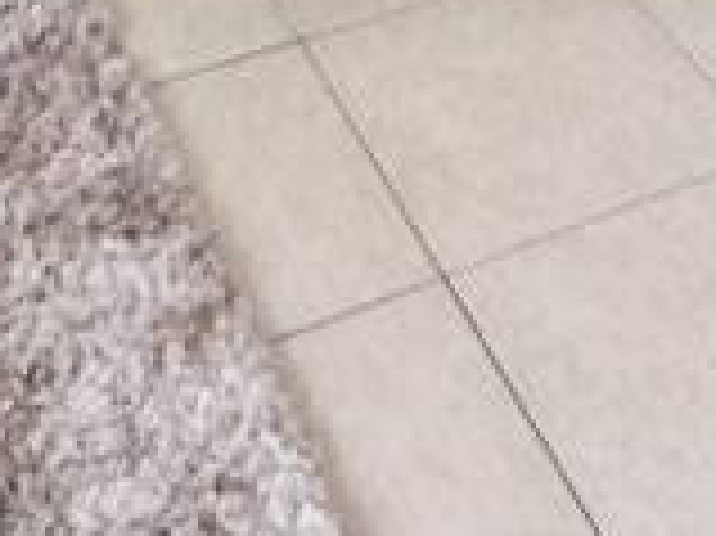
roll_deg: -0.9
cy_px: -1180
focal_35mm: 90
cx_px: 441
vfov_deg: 10.3
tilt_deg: -2.1
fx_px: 1860
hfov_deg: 21.7
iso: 80
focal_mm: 2.22
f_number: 2.2
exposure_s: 1/99
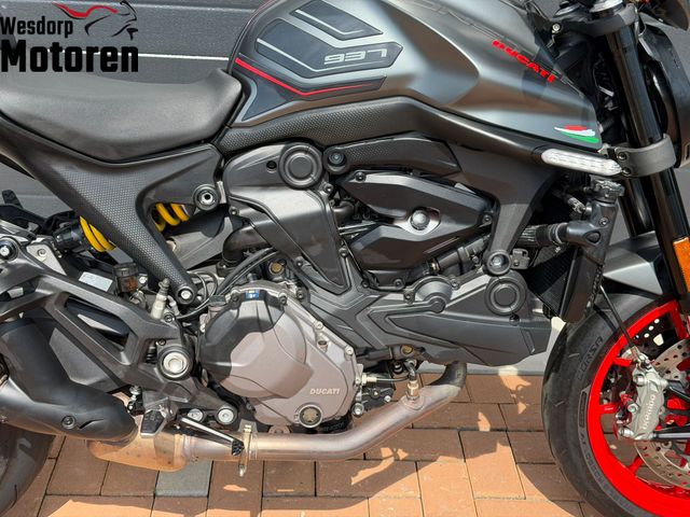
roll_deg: -1.1
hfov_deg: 39.7
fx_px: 957
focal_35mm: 48
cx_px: 345
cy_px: 258
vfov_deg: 30.3
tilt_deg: -27.6
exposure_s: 1/1931
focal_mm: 6.76
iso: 80
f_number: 1.78
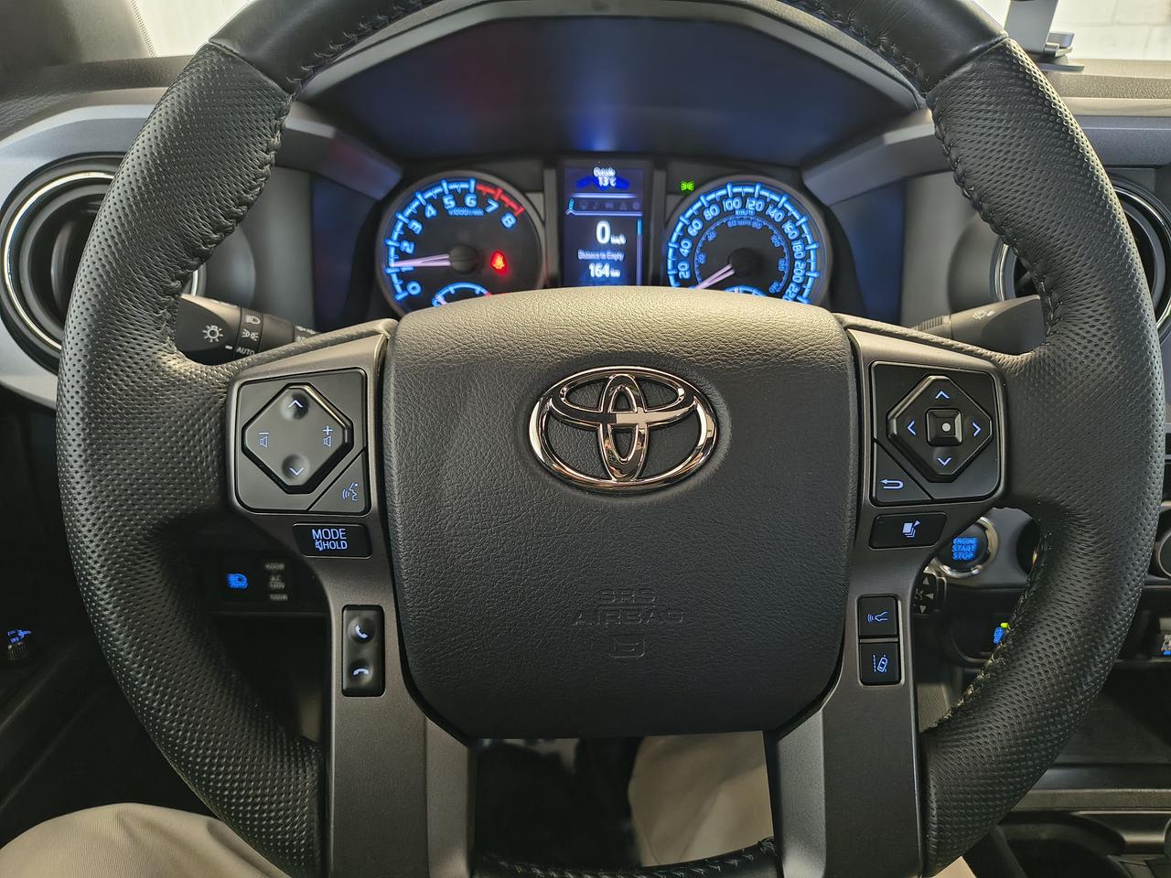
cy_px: 439
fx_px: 812
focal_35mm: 24
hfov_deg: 71.6
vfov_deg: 56.8
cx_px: 586
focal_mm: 5.56
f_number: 1.8
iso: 1417
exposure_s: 1/60
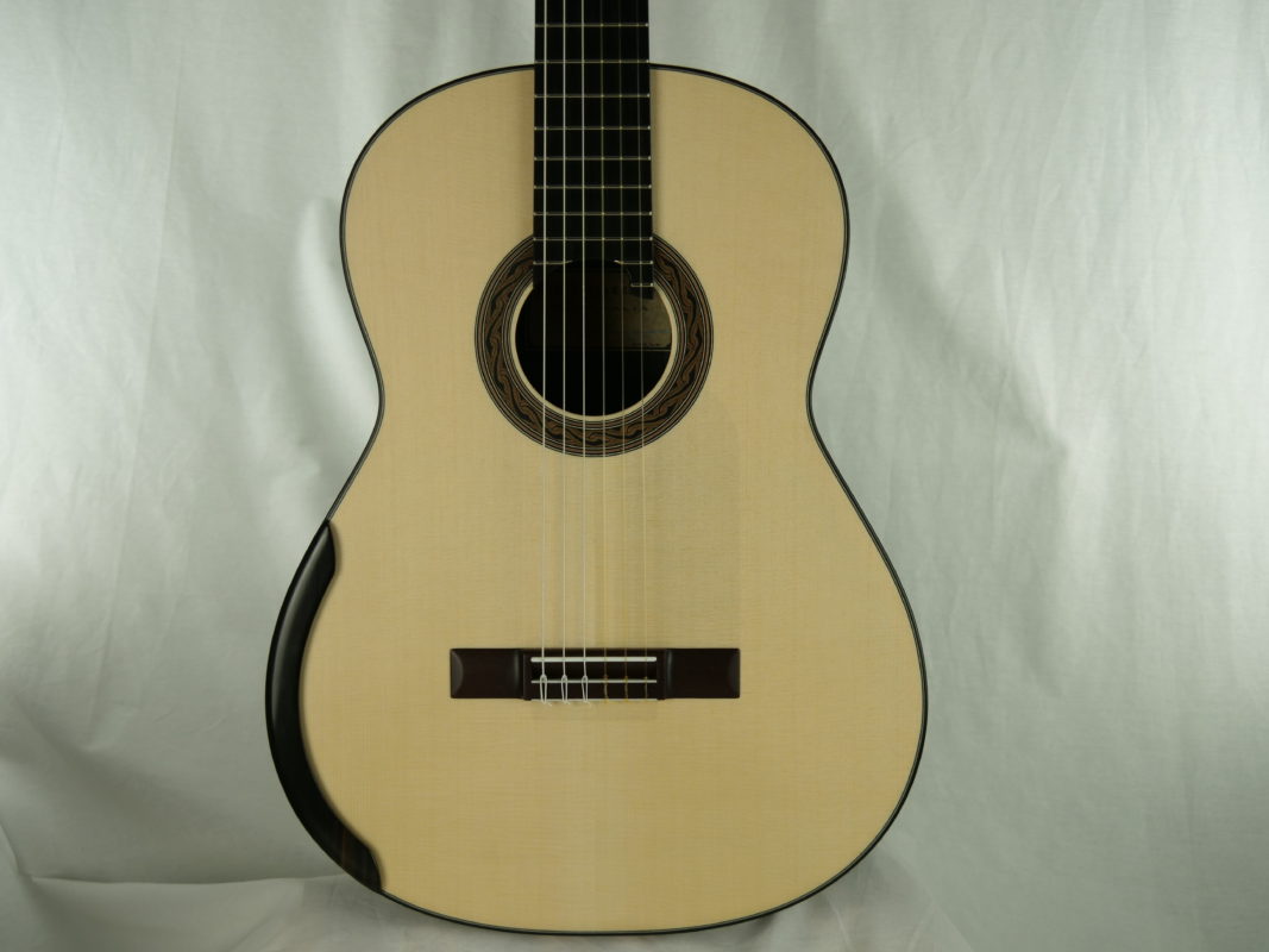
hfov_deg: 43.0
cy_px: 476
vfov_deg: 32.9
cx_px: 634
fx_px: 1613
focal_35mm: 44
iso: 200
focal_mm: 22
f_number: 4.5
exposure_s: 1/125
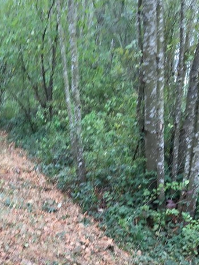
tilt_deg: -8.4
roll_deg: -1.1
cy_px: 237
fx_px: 498
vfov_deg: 28.7
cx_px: 8
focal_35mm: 65
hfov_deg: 21.9
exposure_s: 1/40
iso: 25
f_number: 2.2
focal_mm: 4.15
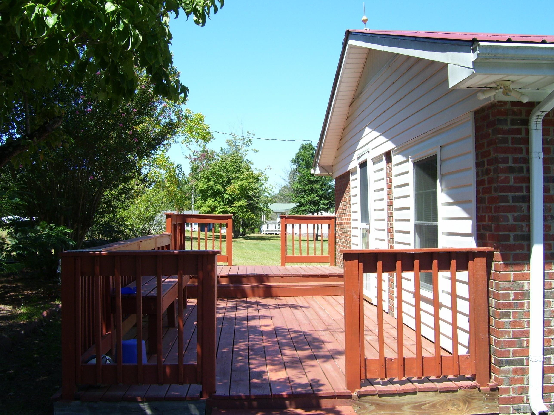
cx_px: 277
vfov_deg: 38.7
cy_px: 208
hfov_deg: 50.1
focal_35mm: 37
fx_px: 592
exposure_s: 1/250
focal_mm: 6
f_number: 4.8
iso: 80
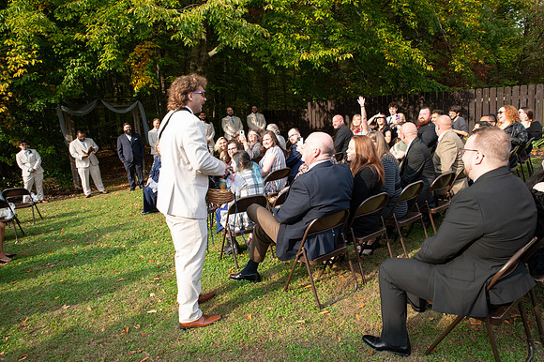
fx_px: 362
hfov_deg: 73.8
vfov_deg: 53.1
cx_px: 272
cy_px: 181
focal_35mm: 24
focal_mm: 24
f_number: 8
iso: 400
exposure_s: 1/200
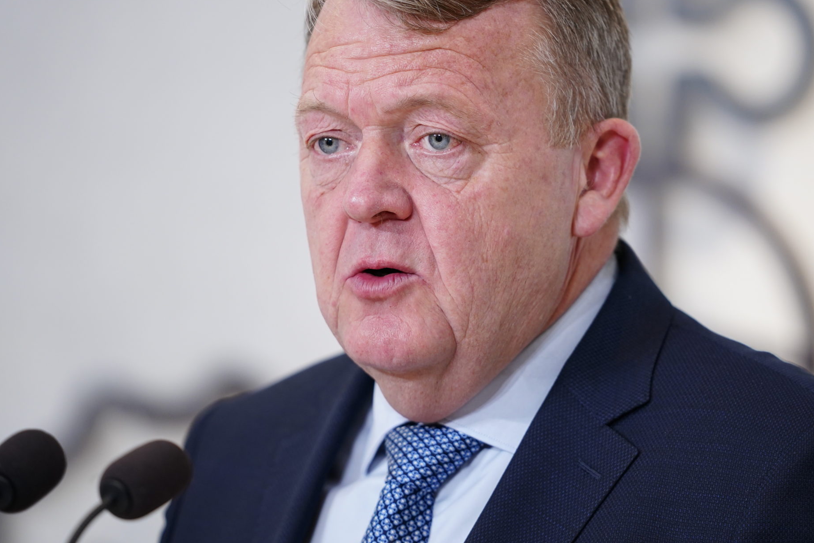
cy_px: 270
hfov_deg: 3.7
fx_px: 12618
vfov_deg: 2.5
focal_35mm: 558
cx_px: 439
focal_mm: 400
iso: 1000
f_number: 2.8
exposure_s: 1/250
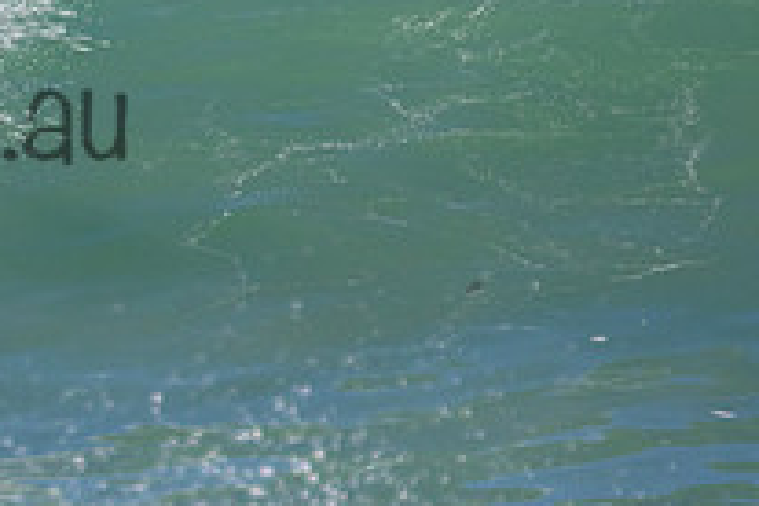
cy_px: 75
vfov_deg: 0.6
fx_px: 47349
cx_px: -260
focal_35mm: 2246
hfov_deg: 0.9
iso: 1600
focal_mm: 800
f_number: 11
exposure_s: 1/2000
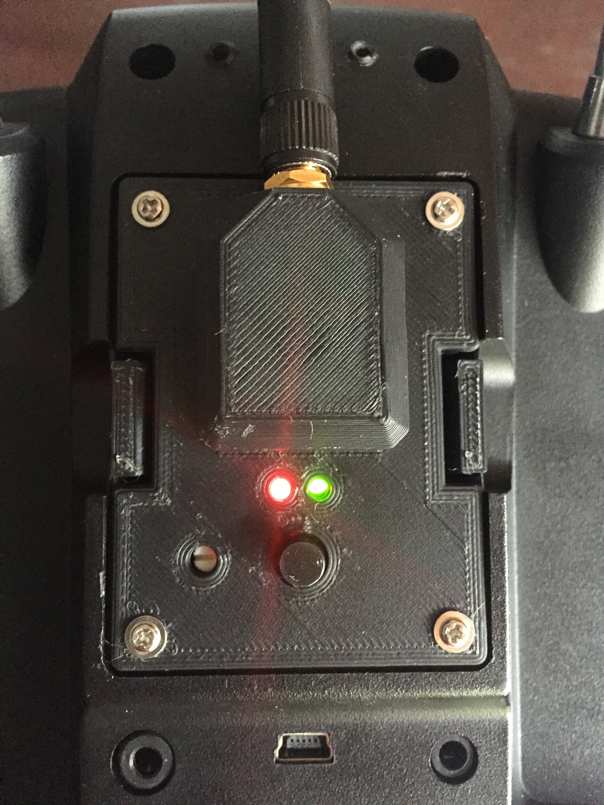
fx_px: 675
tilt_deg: -69.2
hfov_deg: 48.2
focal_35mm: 29
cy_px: 402
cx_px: 302
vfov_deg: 61.7
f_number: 2.2
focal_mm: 4.15
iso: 500
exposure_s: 1/17
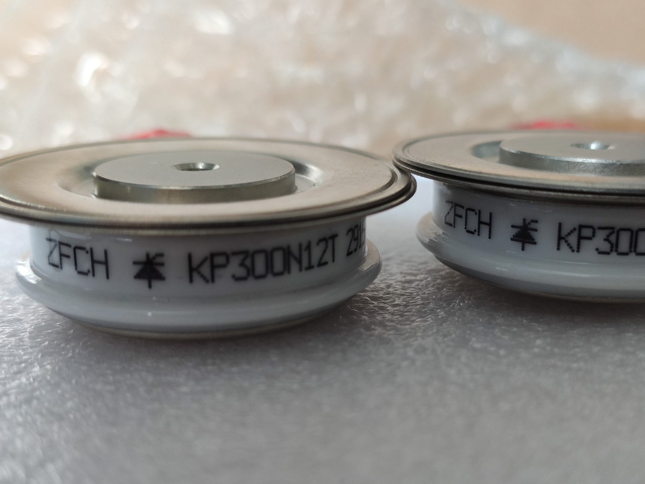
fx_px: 820
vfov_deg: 32.8
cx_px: 363
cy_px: 278
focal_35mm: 44
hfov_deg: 42.9
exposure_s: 1/33
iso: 794
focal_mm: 4.77
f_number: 1.75
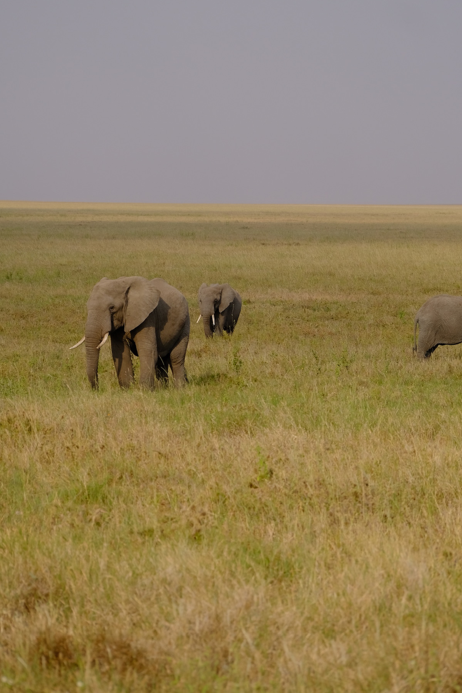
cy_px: 318
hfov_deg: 7.9
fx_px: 3349
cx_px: 253
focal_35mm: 174
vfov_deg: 11.8
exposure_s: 1/1600
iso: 250
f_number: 4.5
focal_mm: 90.9
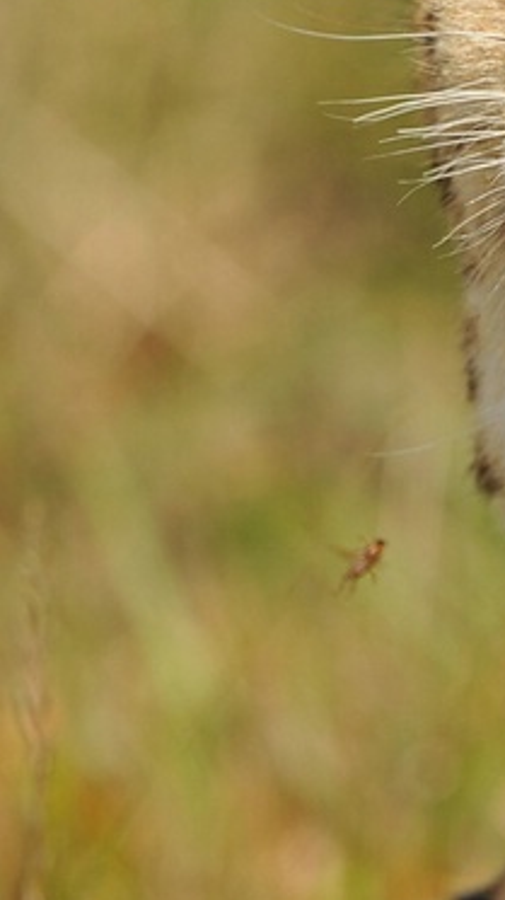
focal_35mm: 1443
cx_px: 771
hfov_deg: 0.8
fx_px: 34383
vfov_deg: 1.5
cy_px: 324
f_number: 6.3
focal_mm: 500
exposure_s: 1/1250
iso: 250
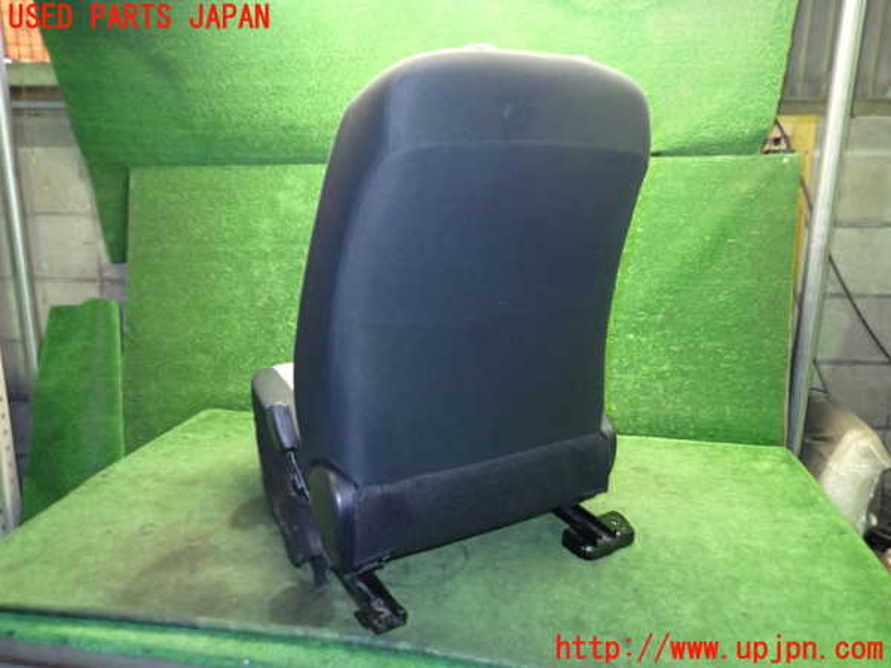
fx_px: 643
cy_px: 334
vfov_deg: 54.9
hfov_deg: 69.4
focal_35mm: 25
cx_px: 446
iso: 500
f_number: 2
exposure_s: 1/30
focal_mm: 4.5
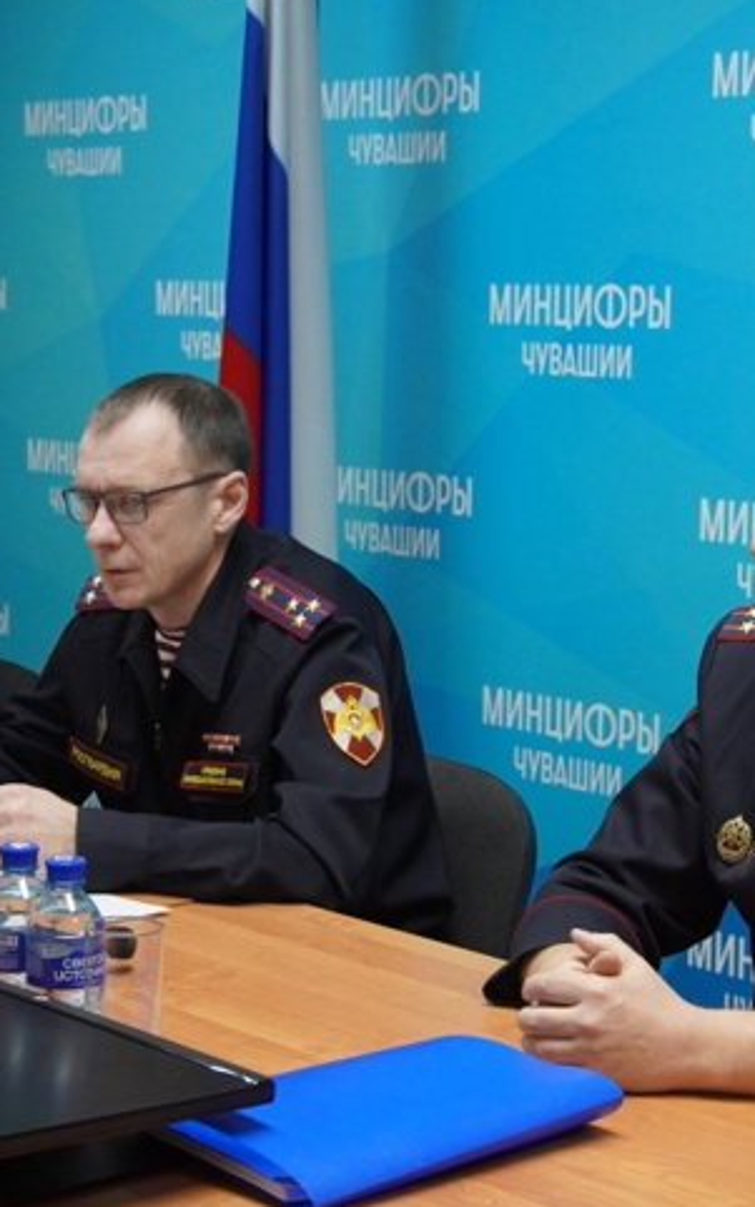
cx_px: 337
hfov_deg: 16.1
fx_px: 2664
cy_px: 615
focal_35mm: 81
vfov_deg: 25.5
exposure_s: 1/160
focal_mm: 34
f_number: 4.5
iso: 2500
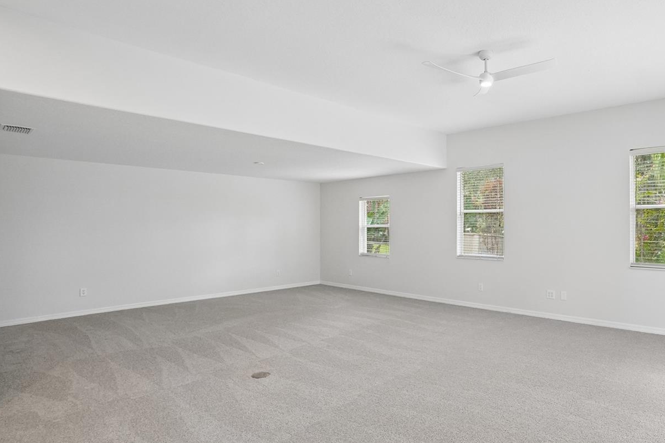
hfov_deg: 82.2
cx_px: 420
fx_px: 369
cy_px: 231
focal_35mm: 20
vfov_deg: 61.9
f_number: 8
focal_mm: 10
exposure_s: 1/30
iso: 800
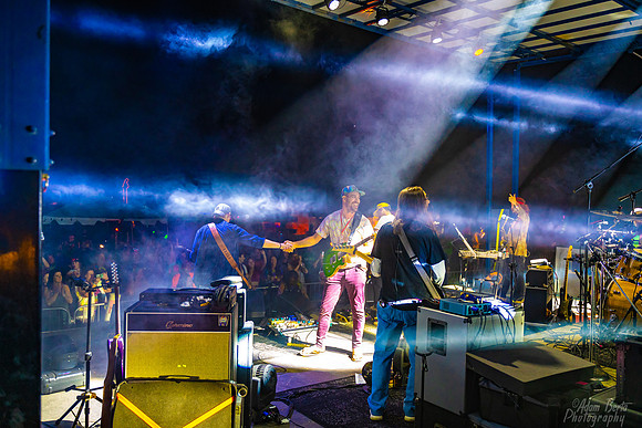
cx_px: 321
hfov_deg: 65.5
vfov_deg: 46.4
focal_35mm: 28
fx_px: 499
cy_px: 214
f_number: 2.8
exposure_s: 1/200
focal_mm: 28
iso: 3200
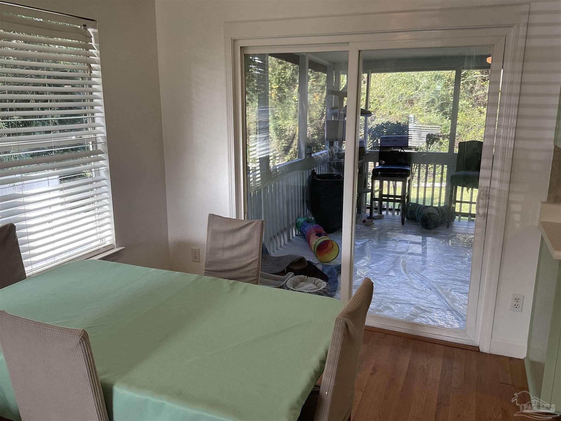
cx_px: 280
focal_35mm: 29
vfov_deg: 48.2
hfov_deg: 61.7
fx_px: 470
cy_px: 210
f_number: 1.8
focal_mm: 3
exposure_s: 1/60
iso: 40
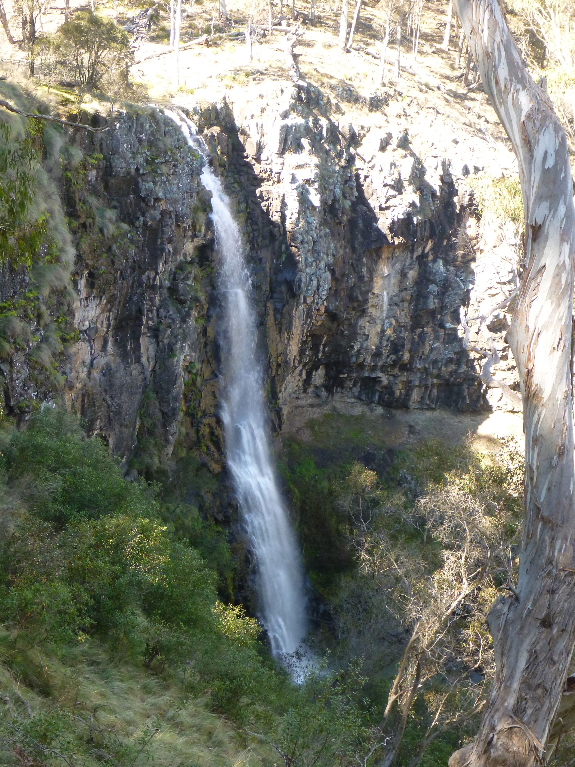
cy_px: 384
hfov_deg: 26.6
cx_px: 288
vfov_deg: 34.9
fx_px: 1218
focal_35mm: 55
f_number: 4.9
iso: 320
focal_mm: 9.8
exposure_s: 1/80
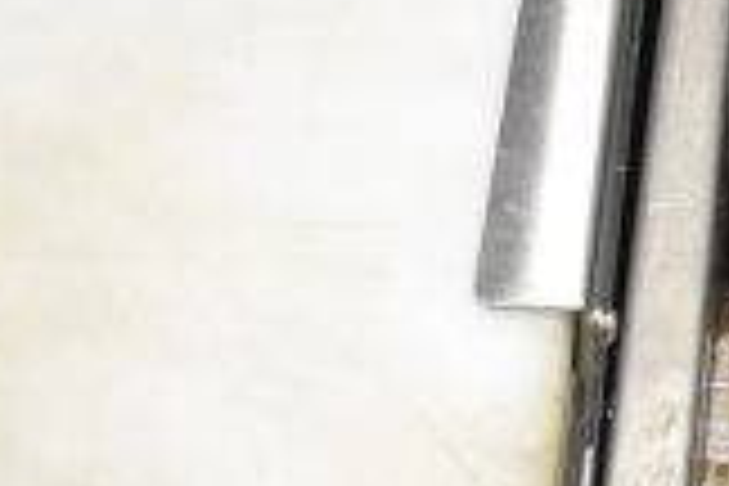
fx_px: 2511
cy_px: -236
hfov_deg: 14.4
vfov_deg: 10.7
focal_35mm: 124
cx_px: 1341
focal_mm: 22
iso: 6400
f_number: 5
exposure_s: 1/100
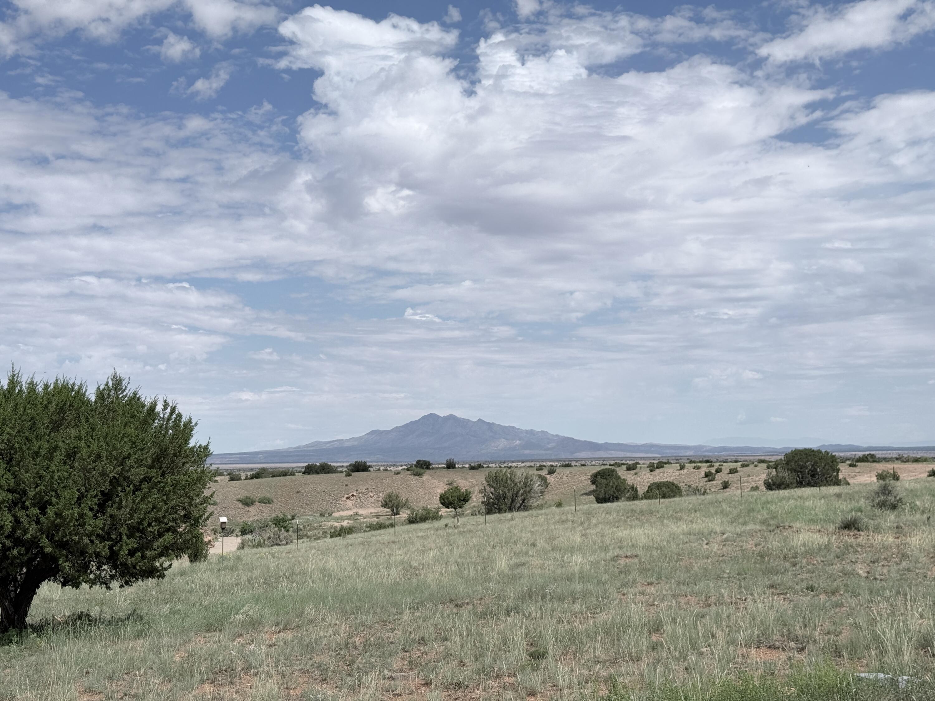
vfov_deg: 30.3
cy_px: 350
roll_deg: +0.9
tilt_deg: +4.2
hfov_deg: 39.7
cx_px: 468
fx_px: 1297
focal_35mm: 48
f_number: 1.78
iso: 64
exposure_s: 1/11364
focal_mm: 6.76
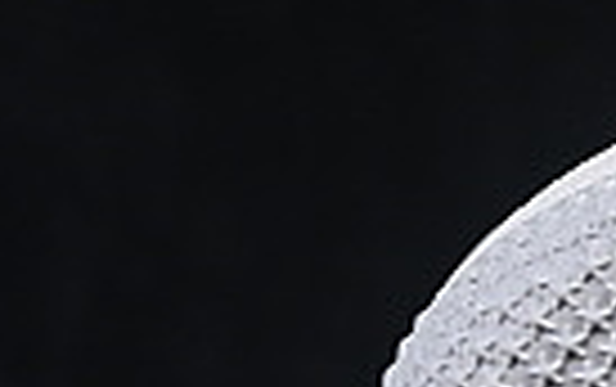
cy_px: 220
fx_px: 10119
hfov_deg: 3.4
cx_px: 2167
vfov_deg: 2.2
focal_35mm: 602
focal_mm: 50
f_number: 8
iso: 160
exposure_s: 1/80
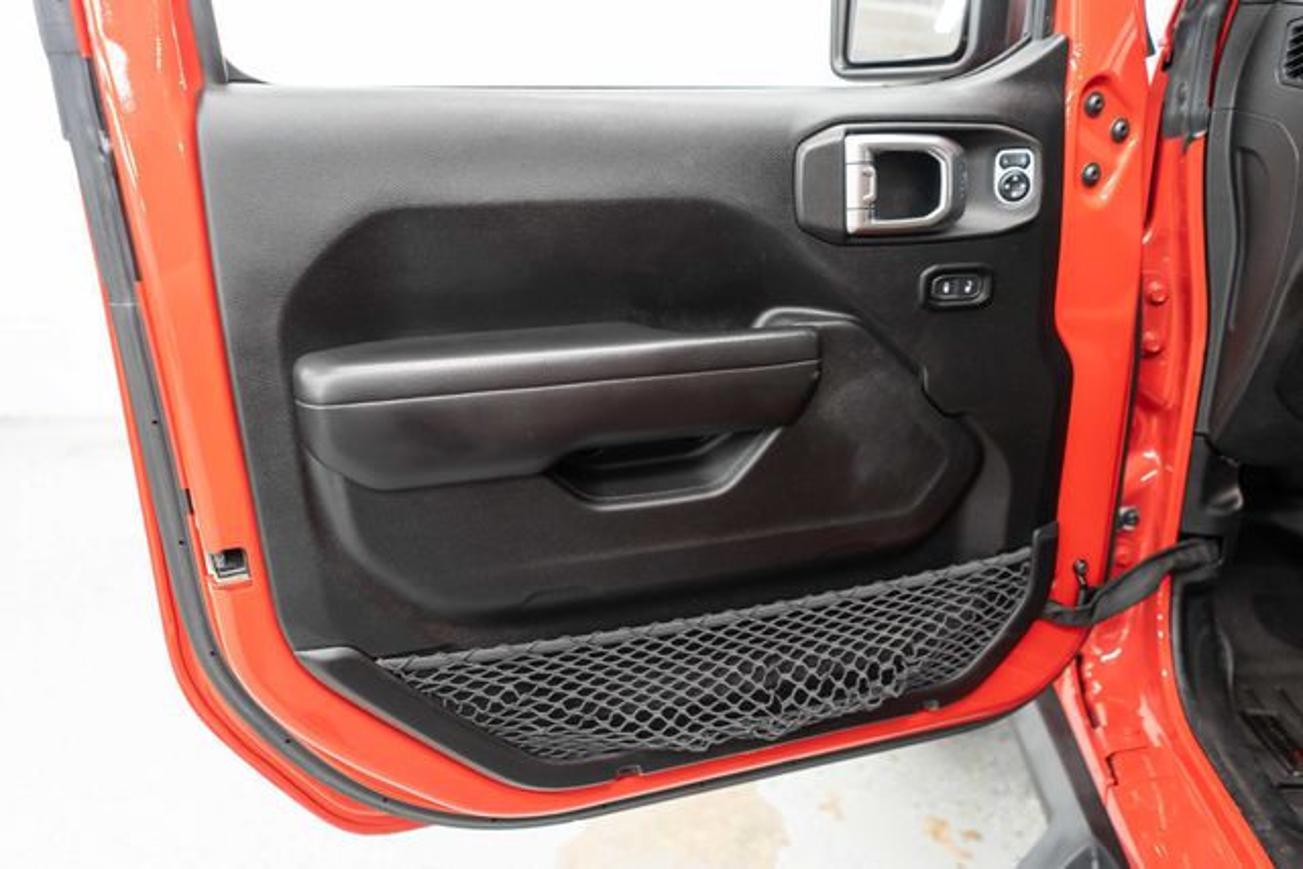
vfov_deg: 46.4
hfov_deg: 65.5
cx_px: 652
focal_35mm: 28
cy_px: 434
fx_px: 1014
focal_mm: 28
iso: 1000
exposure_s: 1/40
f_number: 3.2
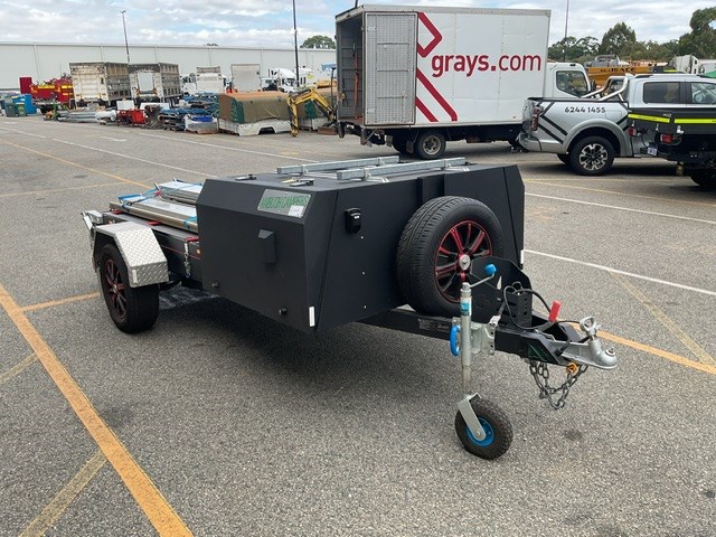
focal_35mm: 29
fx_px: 600
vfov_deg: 48.2
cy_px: 268
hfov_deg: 61.7
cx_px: 358
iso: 16
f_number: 1.8
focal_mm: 3
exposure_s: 1/683
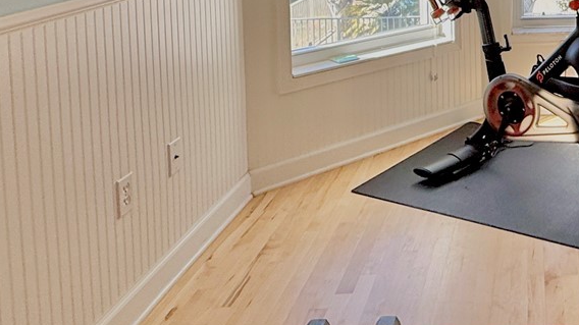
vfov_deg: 24.7
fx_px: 660
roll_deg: +0.9
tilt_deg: -3.5
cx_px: 585
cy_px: -78
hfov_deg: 41.0
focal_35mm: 43
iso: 64
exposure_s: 1/124
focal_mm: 2.22
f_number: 2.2
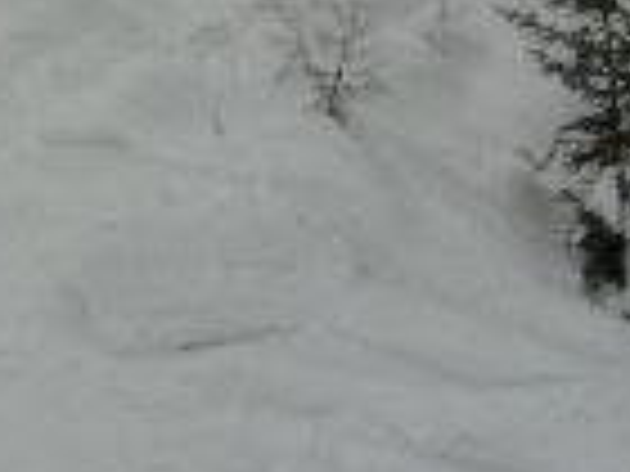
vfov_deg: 11.3
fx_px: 2330
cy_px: -153
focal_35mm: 128
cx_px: -279
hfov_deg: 14.5
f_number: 7.1
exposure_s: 1/180
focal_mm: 5.8
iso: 80
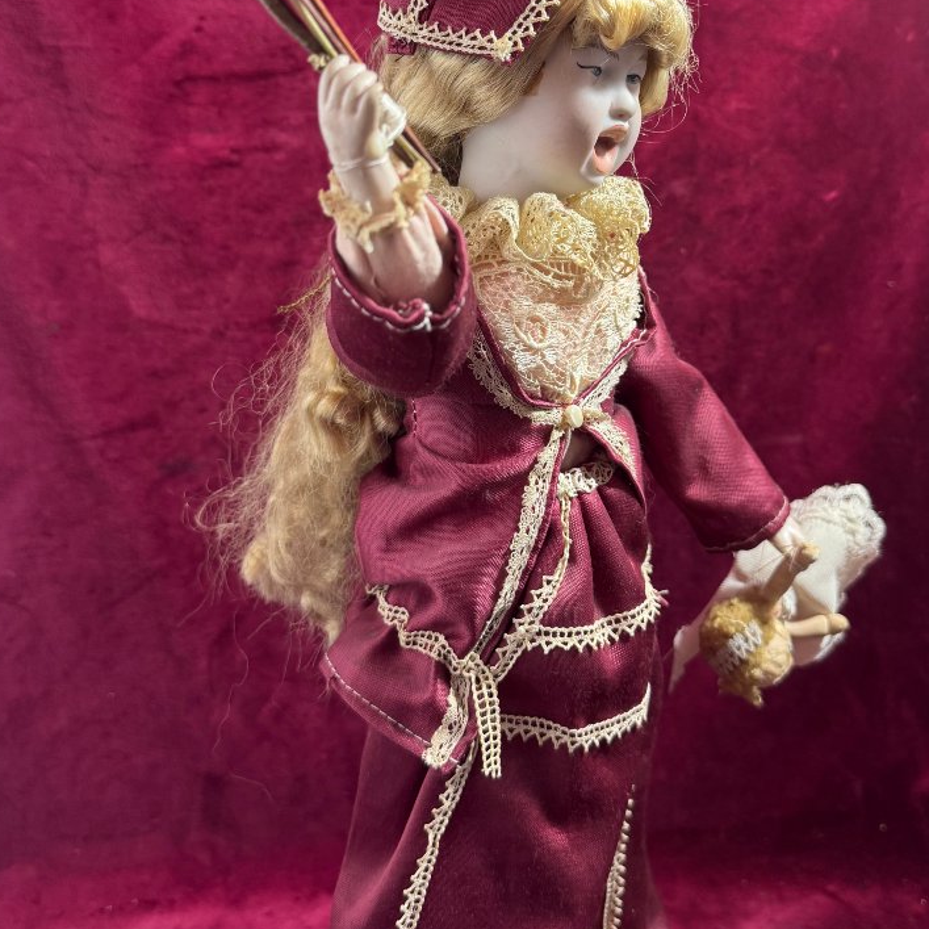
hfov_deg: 46.0
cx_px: 511
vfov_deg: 45.5
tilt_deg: -11.7
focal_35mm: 36
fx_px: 1093
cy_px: 327
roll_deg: +0.1
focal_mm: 6.76
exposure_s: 1/50
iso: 160
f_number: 1.78
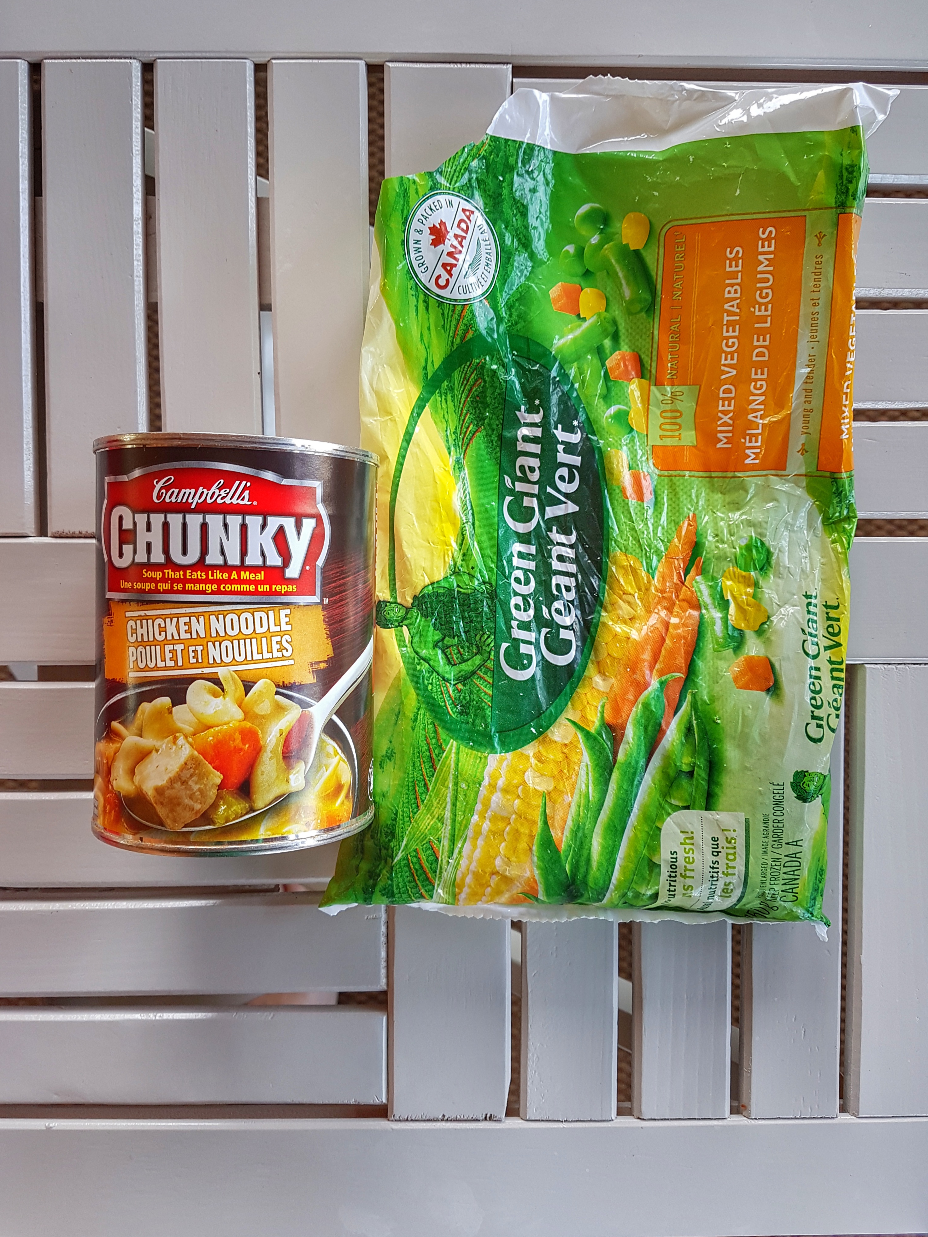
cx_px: 464
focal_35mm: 26
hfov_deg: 53.1
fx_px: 929
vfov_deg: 67.3
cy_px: 618
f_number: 1.7
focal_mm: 4.2
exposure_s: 1/50
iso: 40
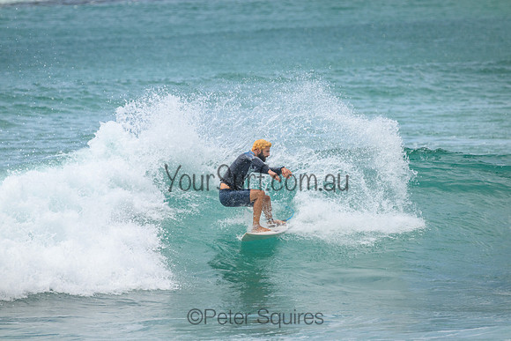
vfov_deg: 1.7
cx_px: 256
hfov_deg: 2.6
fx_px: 11358
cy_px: 170
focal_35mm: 800
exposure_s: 1/2000
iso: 800
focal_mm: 800
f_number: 11
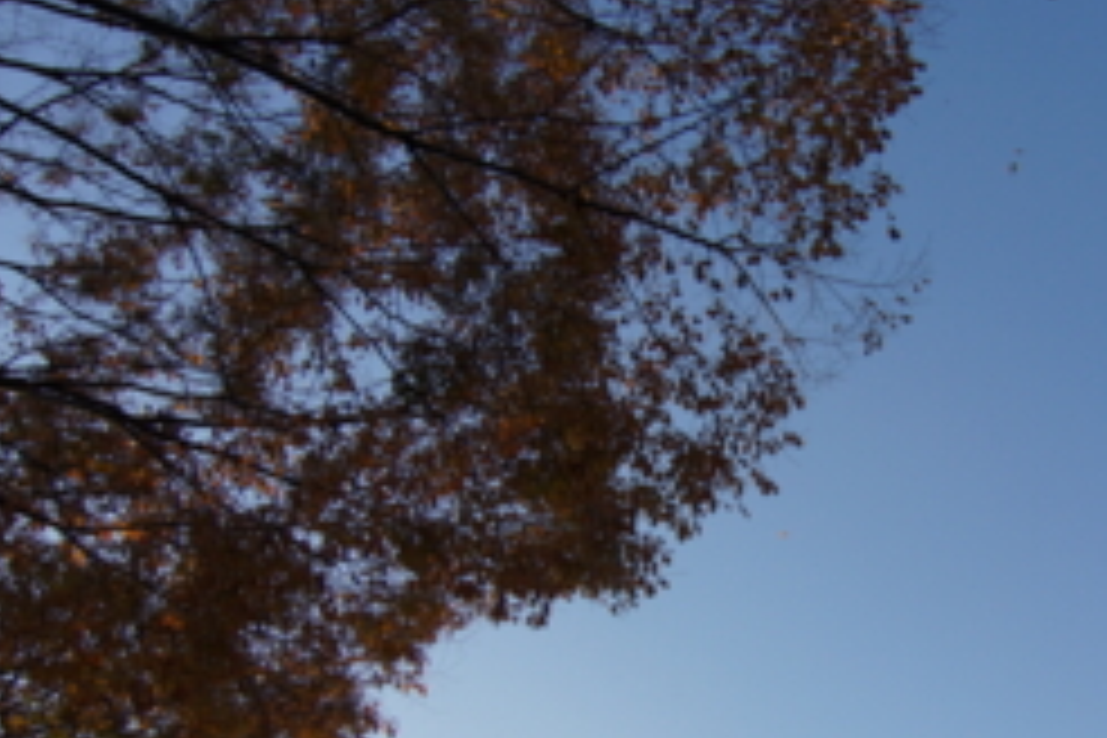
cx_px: 814
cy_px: 504
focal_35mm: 40
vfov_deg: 32.9
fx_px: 1237
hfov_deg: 46.7
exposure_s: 1/200
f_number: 7.1
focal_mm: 11
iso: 100
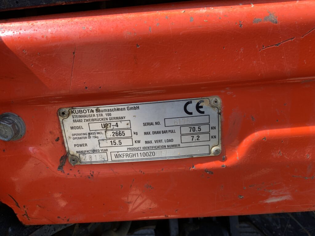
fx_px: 264
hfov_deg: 61.7
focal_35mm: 29
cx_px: 158
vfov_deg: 48.2
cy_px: 118
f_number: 1.8
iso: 16
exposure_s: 1/283
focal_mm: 3
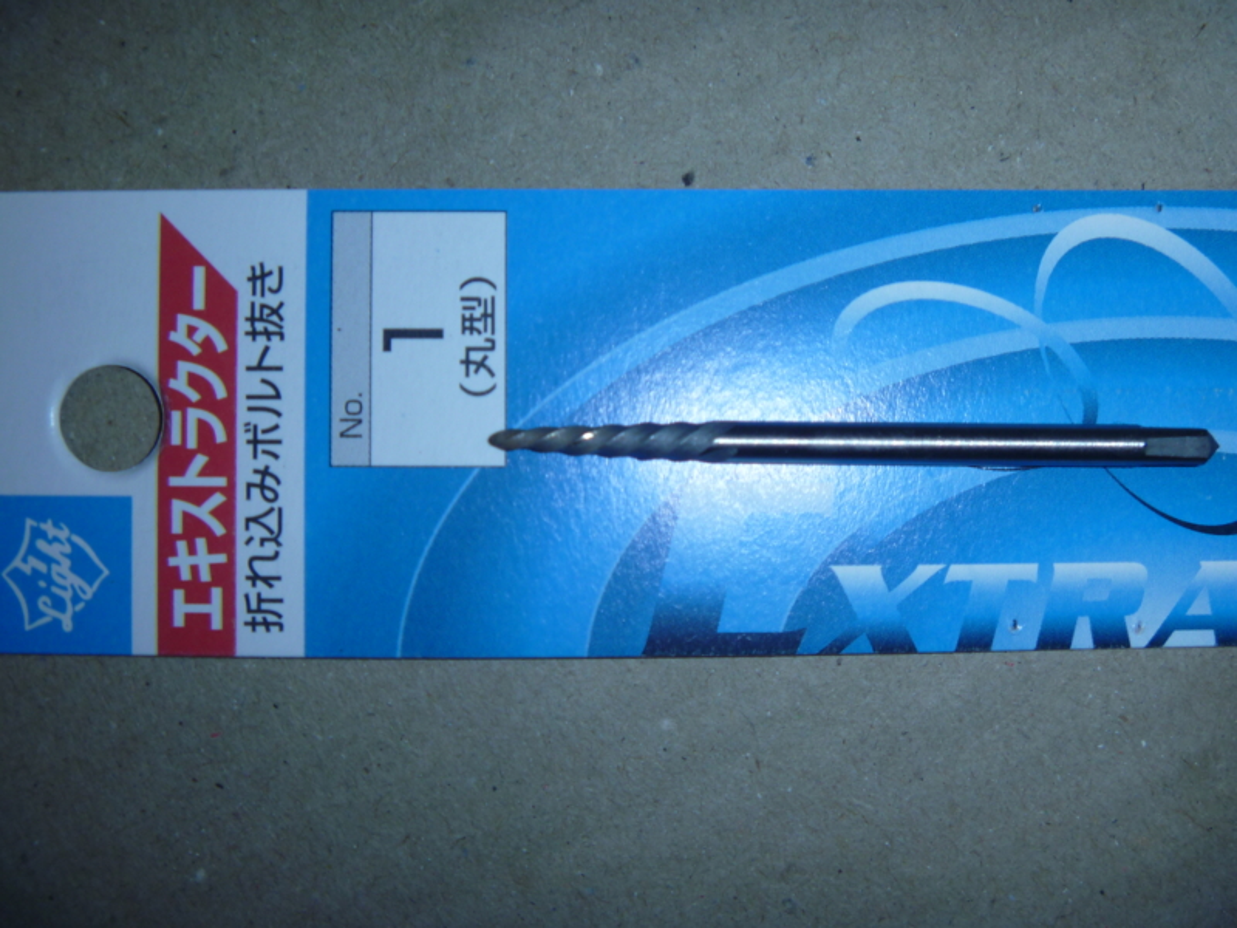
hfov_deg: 52.6
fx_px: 1251
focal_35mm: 35
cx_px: 618
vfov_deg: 40.7
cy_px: 464
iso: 80
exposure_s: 1/30
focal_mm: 6.3
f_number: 3.5
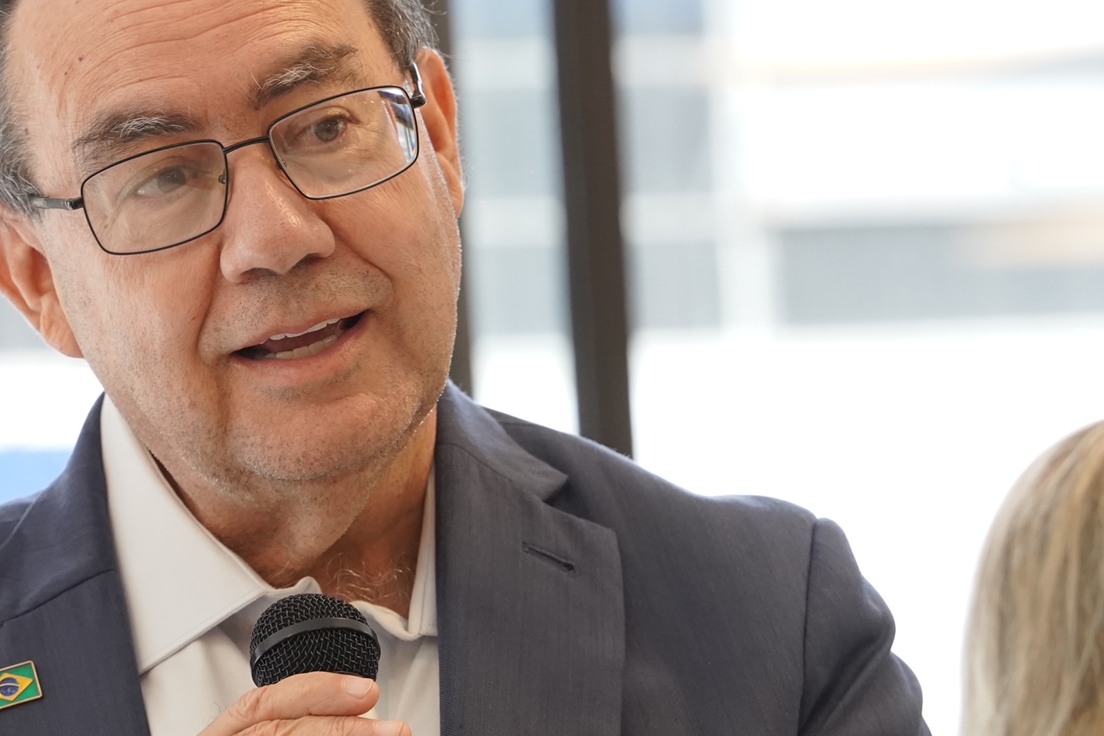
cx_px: 193
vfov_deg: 4.1
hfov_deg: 6.1
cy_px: 580
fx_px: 10366
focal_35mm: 338
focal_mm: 159
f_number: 5.6
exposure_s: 1/200
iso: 3200
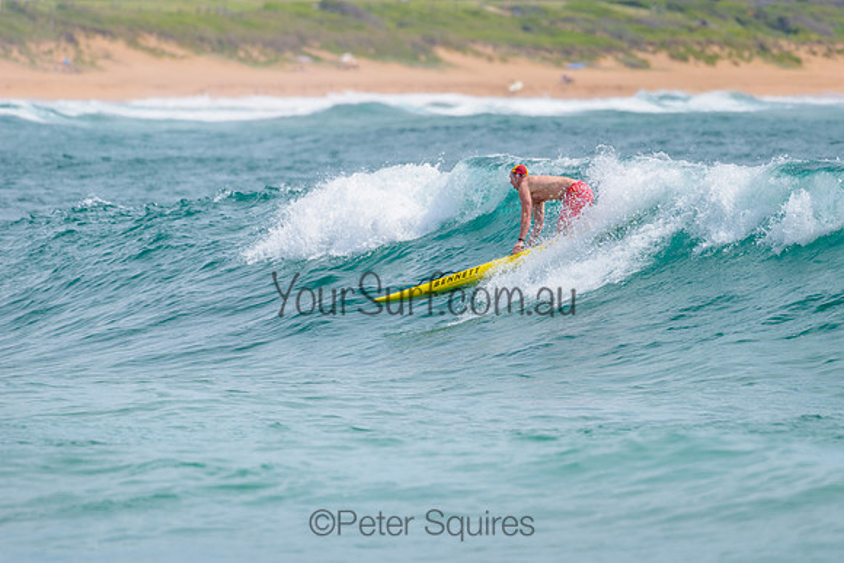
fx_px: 14364
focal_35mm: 613
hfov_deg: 3.4
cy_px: 233
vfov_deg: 2.2
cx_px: 517
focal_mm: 500
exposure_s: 1/2000
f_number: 5.6
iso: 160
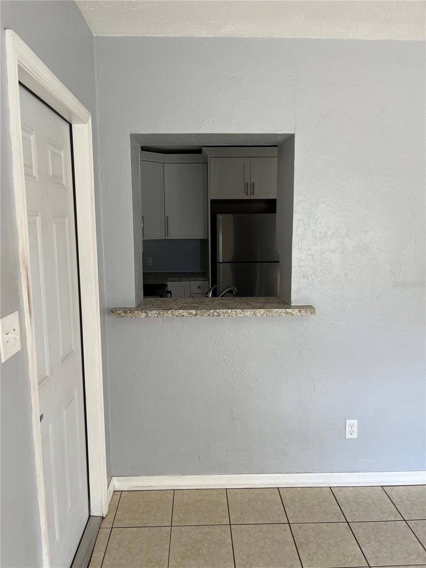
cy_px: 284
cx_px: 213
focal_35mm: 26
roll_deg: -0.3
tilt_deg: -7.0
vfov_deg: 67.3
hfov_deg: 53.1
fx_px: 427
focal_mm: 5.1
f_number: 1.6
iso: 100
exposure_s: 1/121
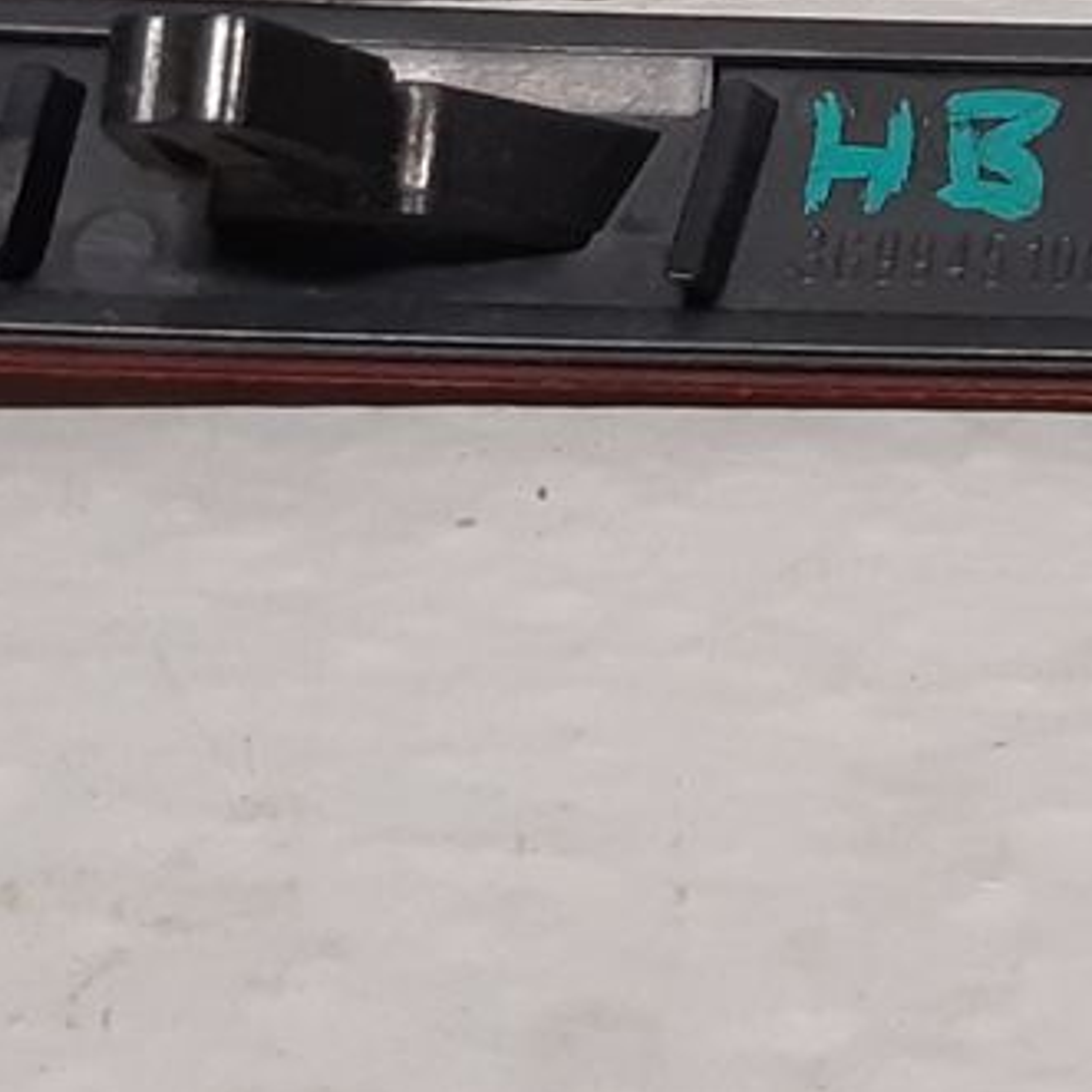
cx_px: 1306
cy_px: -234
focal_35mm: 142
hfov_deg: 12.0
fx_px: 5068
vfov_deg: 12.0
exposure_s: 1/50
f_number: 1.7
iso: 160
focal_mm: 3.93
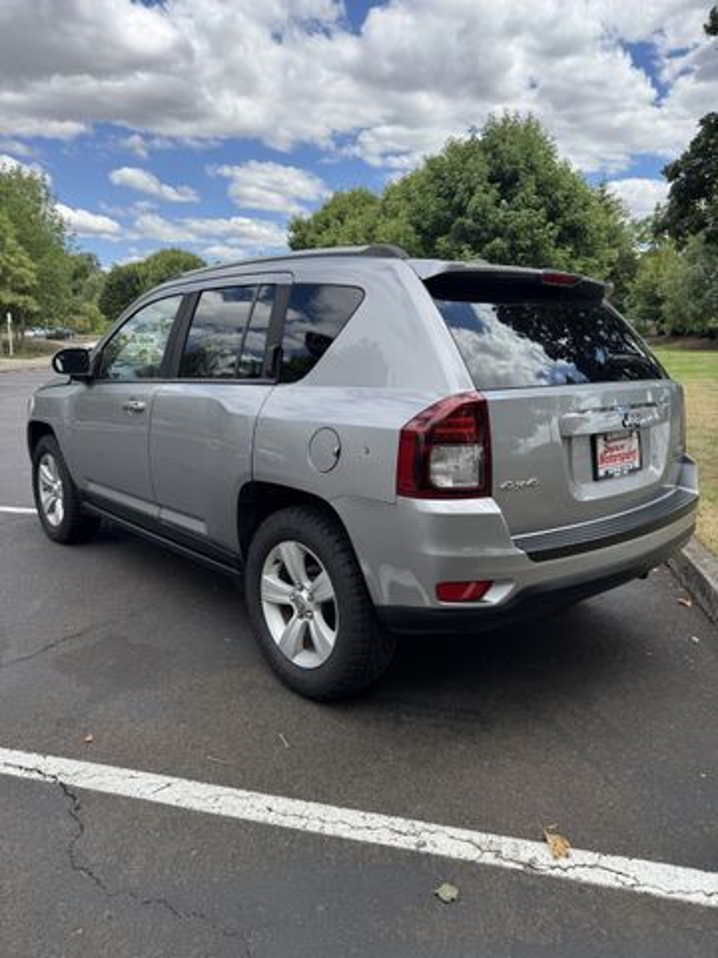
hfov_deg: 56.8
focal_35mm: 24
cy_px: 479
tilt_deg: -13.9
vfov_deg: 71.6
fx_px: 664
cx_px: 359
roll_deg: -0.2
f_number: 1.78
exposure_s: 1/2415
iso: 80
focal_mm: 6.76
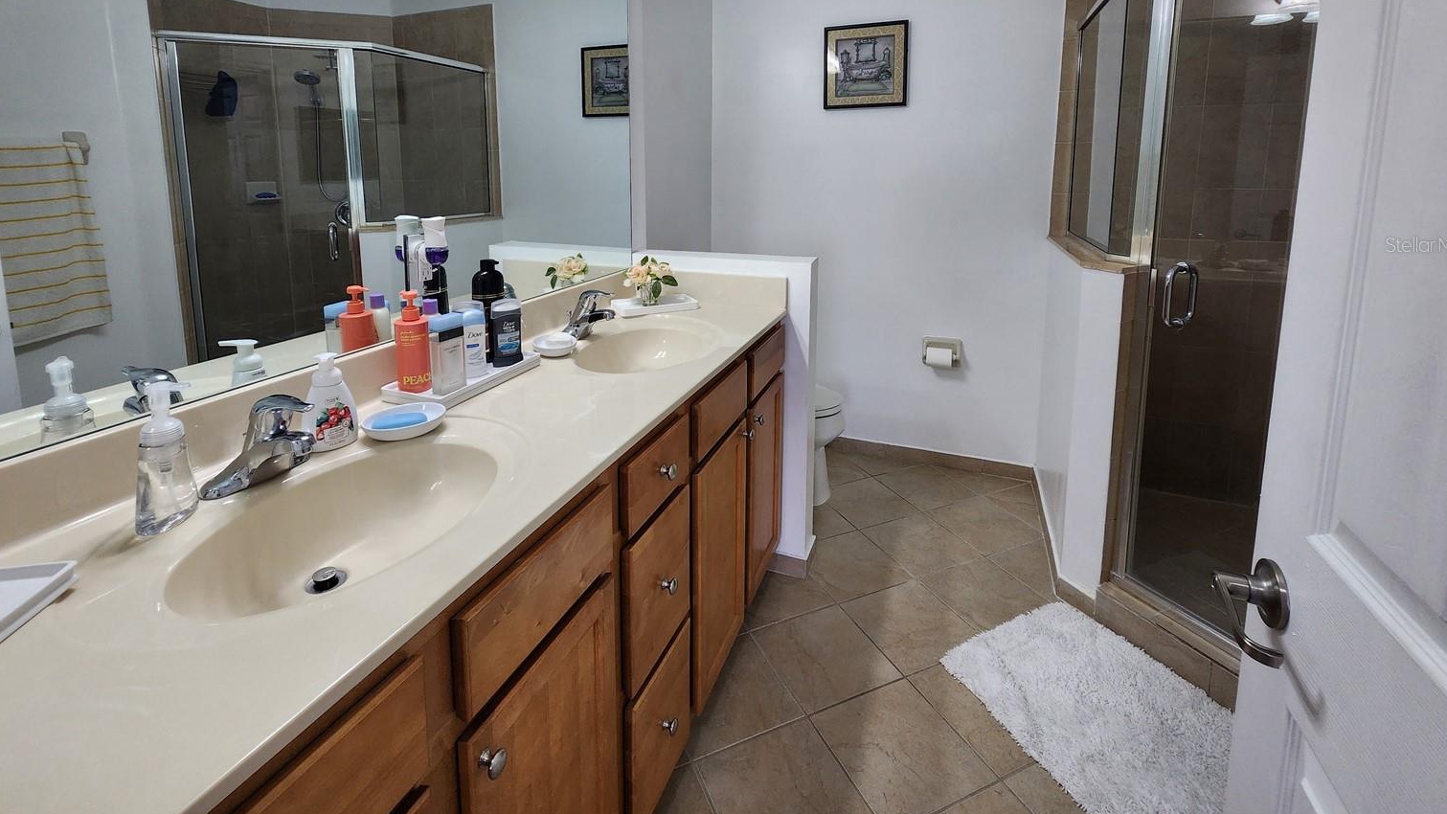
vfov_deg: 67.7
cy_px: 244
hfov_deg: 103.0
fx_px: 576
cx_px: 710
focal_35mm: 15
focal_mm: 2.2
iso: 160
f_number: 2.2
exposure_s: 1/60
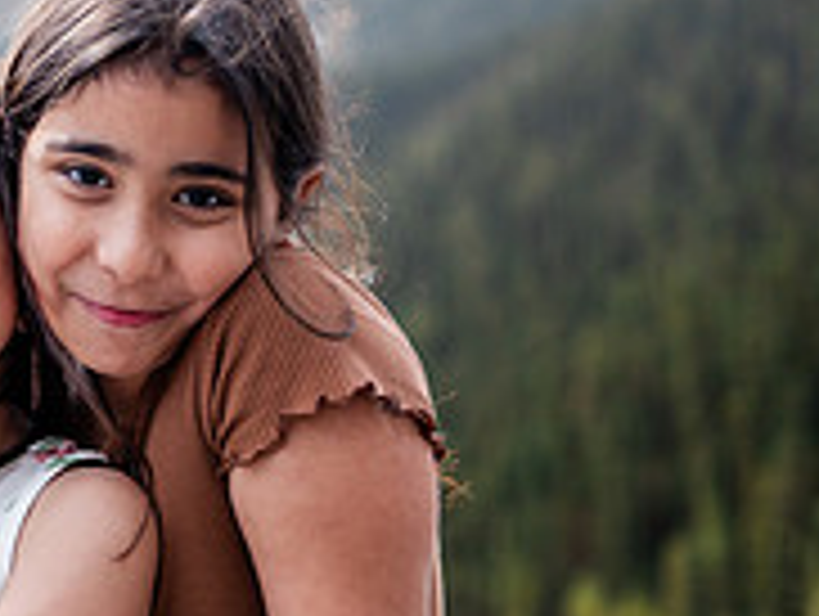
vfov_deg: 13.8
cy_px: 416
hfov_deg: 17.0
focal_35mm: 107
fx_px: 2535
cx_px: -324
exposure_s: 1/4000
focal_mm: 35
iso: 200
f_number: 2
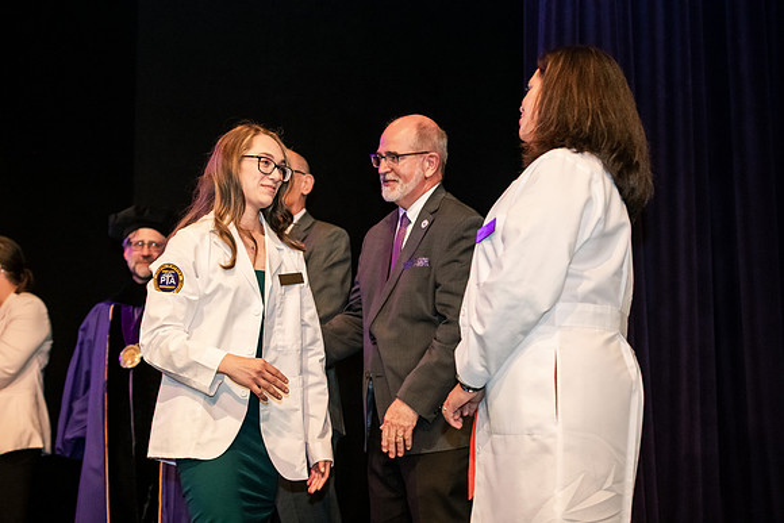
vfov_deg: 19.5
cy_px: 262
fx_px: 1525
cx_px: 392
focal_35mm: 70
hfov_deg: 28.8
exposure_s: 1/200
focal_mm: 70
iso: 3200
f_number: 3.5
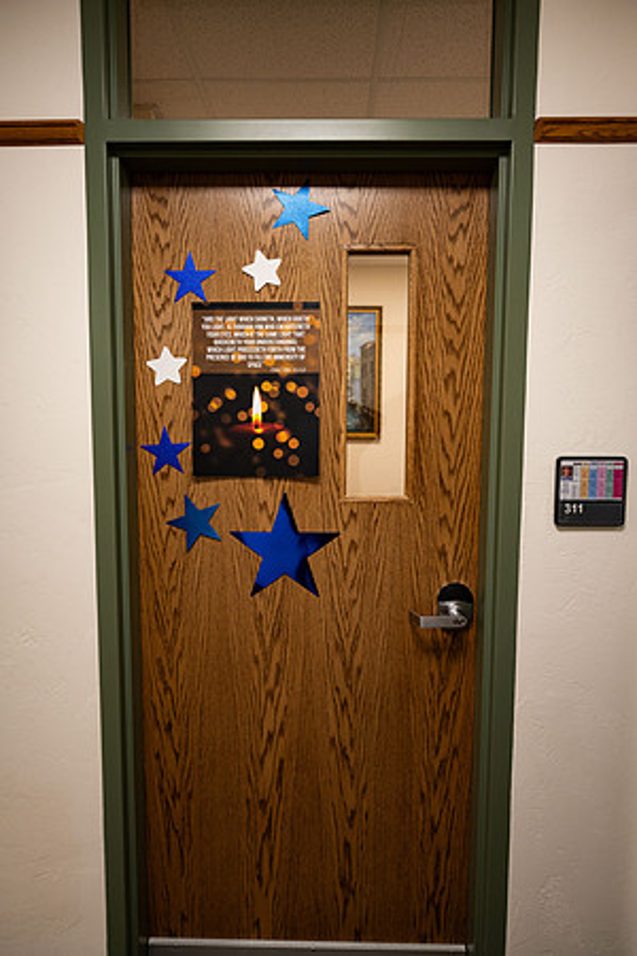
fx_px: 584
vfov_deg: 78.6
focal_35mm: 22
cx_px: 318
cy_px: 478
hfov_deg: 57.2
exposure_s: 1/250
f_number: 2.8
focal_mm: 22
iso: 640
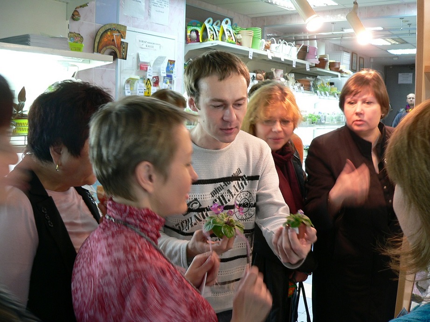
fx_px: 447
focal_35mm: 36
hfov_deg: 51.3
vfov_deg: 39.7
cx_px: 215
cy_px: 161
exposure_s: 1/10
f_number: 2.8
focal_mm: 6
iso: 100
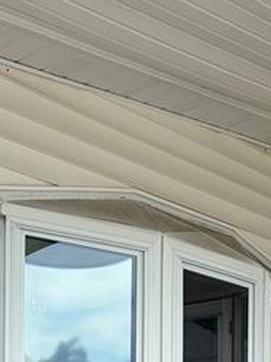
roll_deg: -0.2
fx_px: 836
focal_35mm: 80
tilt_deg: +0.4
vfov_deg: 22.0
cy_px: 468
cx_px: 209
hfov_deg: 18.3
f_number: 1.6
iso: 50
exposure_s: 1/1420
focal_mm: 5.96
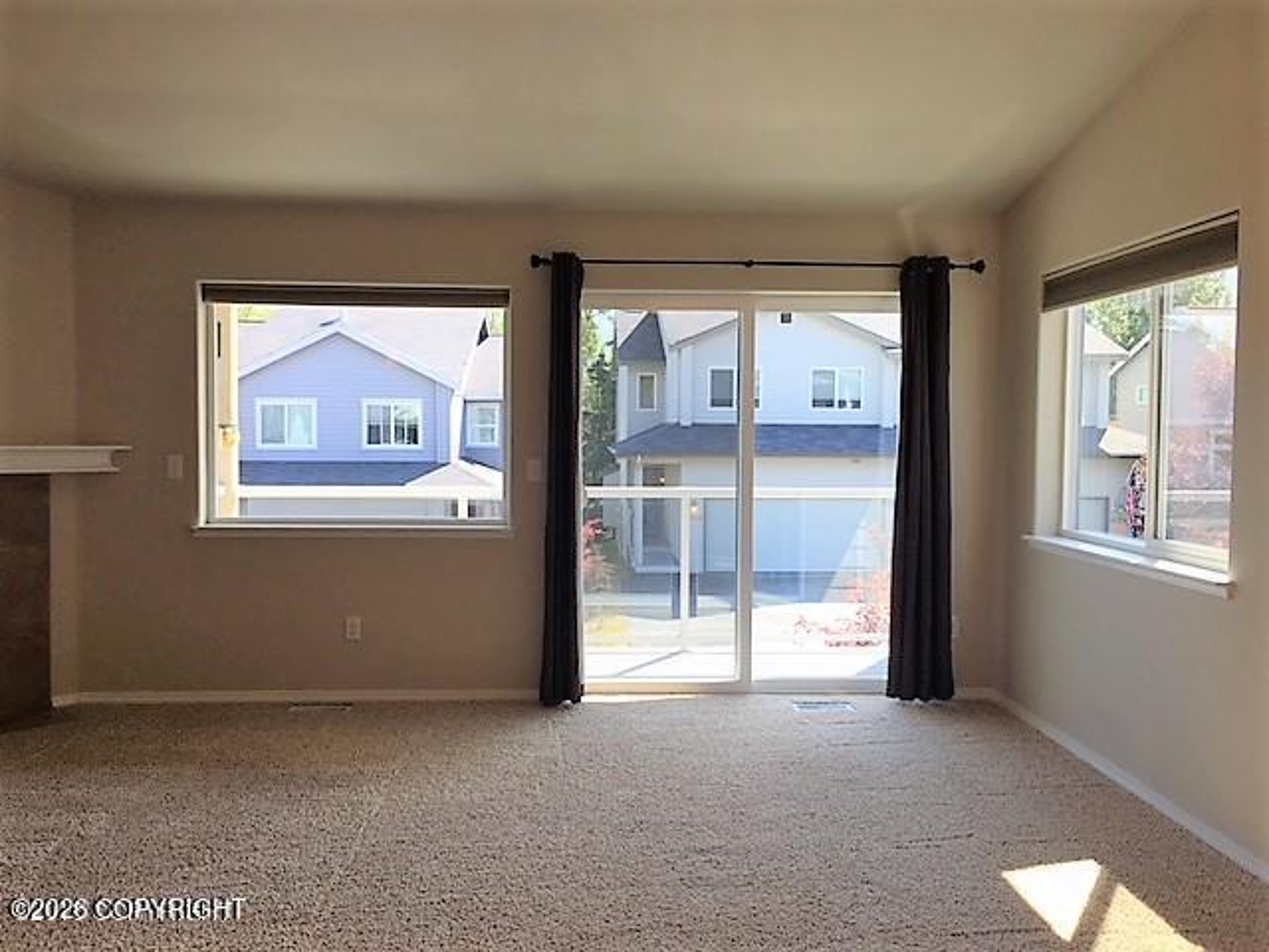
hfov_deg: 61.7
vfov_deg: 48.2
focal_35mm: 29
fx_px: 1063
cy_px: 476
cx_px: 634
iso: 25
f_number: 2.2
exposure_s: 1/164
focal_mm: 4.15
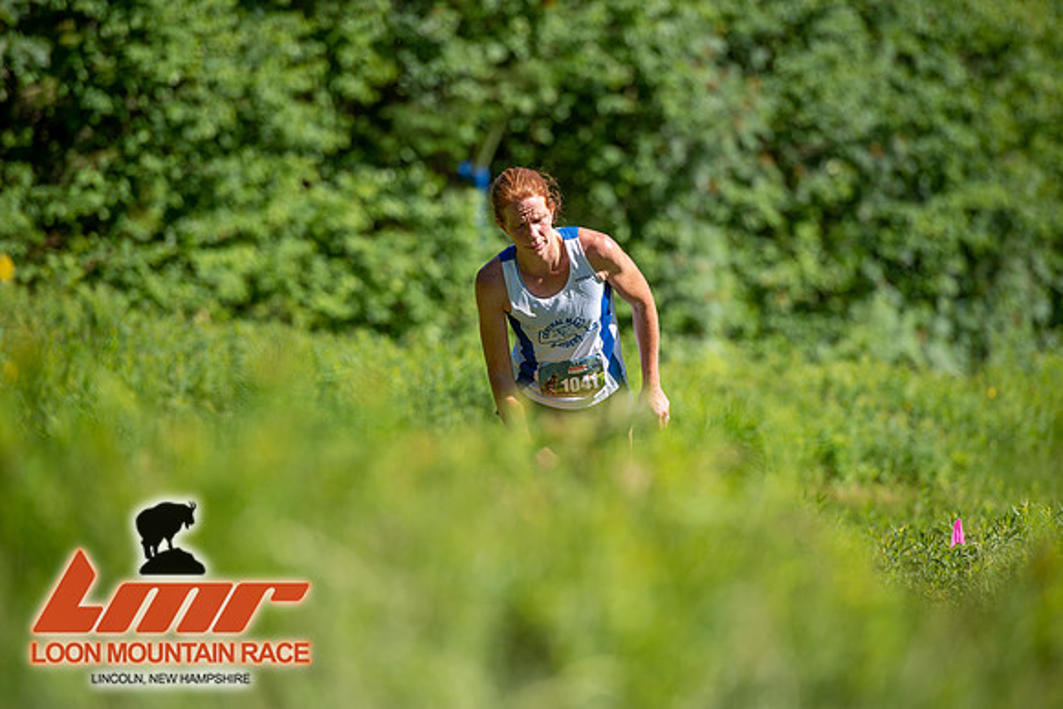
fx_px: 5907
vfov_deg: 6.9
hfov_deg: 10.3
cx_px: 532
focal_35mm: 200
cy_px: 354
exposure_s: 1/640
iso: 100
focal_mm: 200
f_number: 3.5
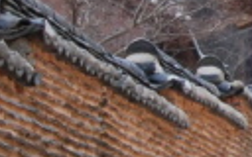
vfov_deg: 3.2
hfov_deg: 4.9
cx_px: 654
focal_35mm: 416
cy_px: 5
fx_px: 2857
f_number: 10
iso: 800
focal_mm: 34
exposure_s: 1/400
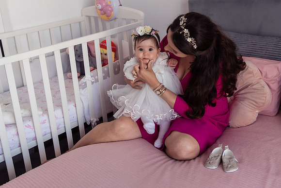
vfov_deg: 31.9
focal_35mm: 42
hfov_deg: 46.5
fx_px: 327
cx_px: 140
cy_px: 75
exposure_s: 1/250
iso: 800
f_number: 3.2
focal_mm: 32
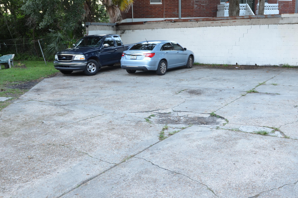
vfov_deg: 36.7
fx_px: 297
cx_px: 149
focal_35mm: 36
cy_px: 99
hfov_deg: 53.2
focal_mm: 24
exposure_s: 1/60
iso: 400
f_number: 4
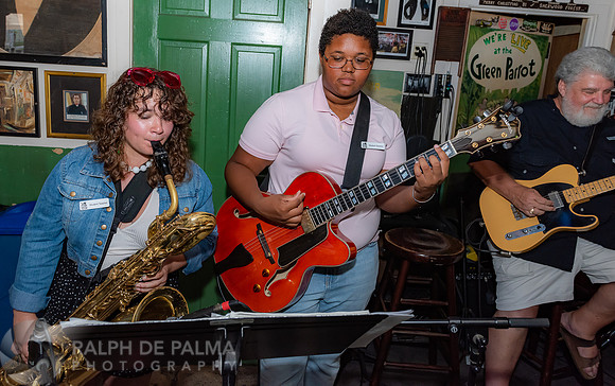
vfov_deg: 46.3
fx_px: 449
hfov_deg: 68.6
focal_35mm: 27
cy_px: 161
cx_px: 278
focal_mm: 24
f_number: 5.6
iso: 1600
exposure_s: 1/200
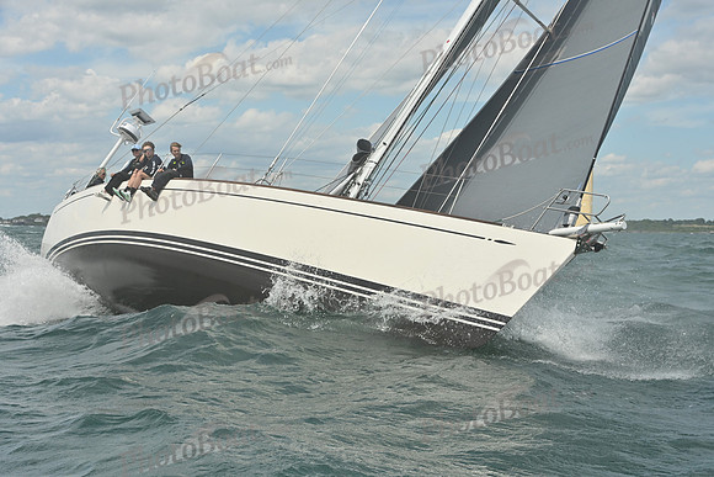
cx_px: 357
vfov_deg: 19.5
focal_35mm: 70
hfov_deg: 28.8
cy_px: 238
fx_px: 1389
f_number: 9
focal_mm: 70
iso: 320
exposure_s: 1/1250
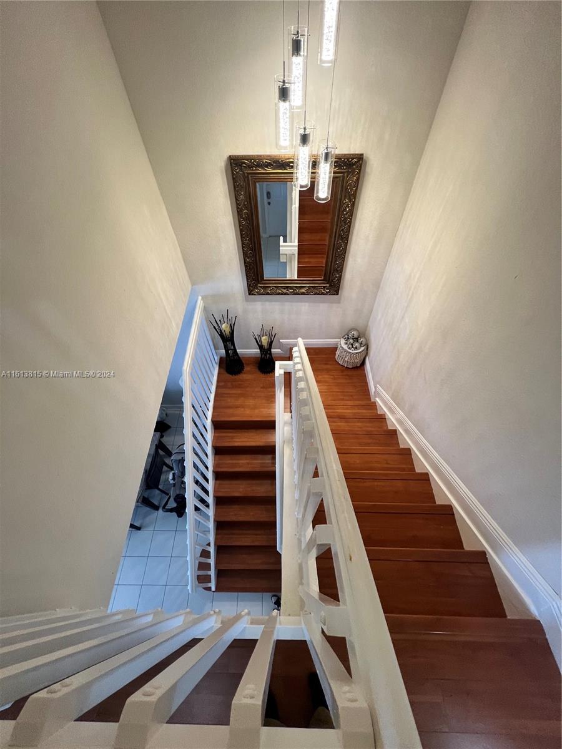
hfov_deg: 89.9
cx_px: 281
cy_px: 374
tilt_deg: -56.7
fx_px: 281
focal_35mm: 13
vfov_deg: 106.2
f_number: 1.8
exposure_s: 1/60
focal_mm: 1.57
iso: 160
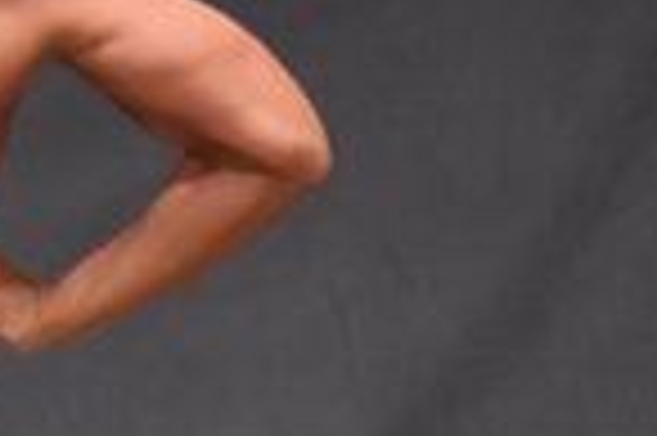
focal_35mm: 1198
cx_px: -304
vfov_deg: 1.1
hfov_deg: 1.7
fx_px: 21839
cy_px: 503
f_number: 5.6
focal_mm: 150
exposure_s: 1/400
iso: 8000
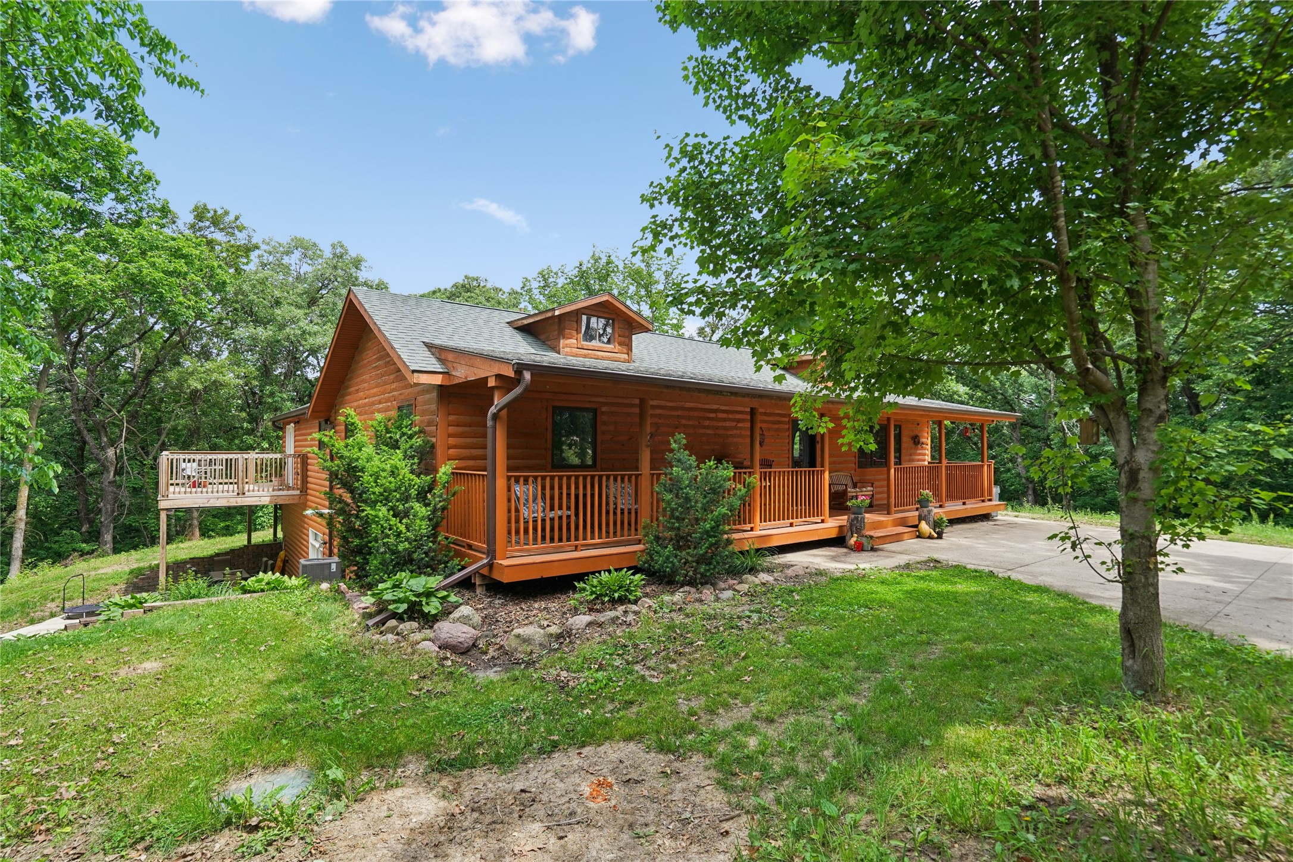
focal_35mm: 16
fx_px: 575
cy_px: 431
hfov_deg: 96.7
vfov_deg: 73.7
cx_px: 646
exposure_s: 1/250
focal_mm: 16
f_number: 9
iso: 800
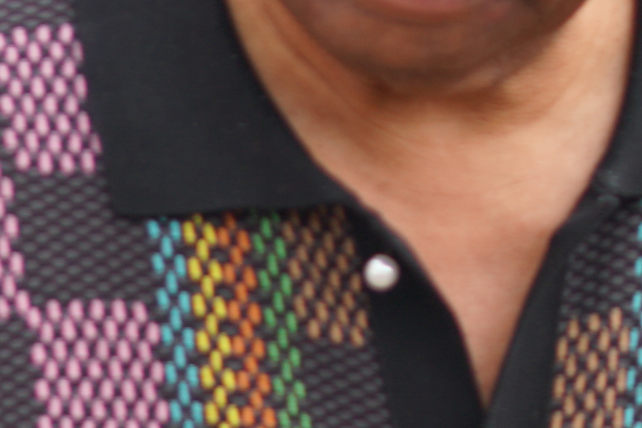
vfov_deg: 2.3
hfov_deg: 3.5
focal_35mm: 590
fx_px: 10521
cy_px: -8
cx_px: -257
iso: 100
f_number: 4
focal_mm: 70
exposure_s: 1/160
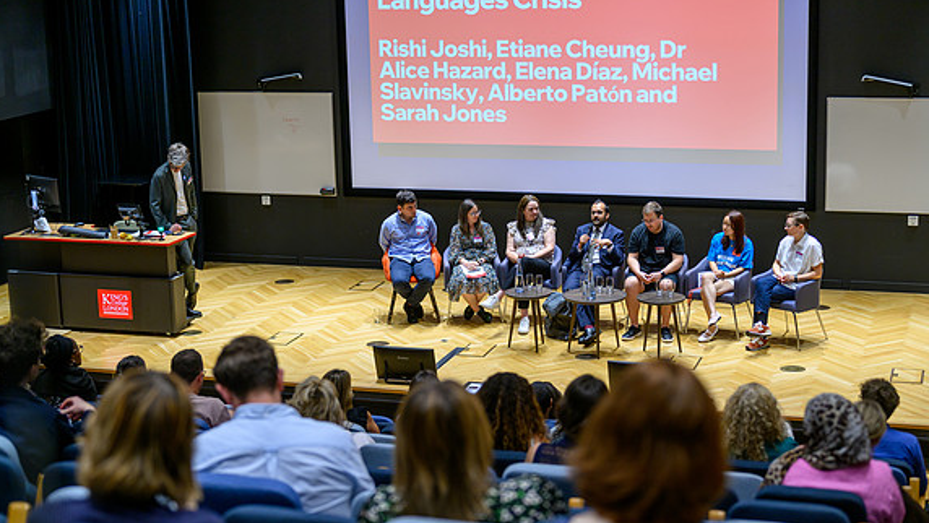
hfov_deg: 33.3
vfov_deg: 19.1
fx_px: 1552
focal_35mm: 63
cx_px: 464
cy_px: 241
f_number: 2.5
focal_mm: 59
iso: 400
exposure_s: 1/200
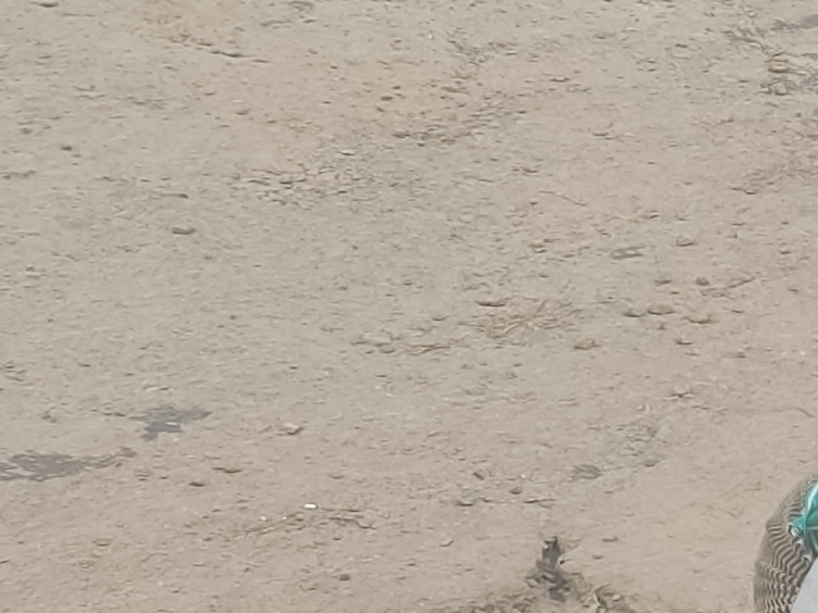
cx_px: 1168
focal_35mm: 133
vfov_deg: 10.6
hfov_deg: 14.0
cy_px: 1009
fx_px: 3143
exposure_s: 1/160
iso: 50
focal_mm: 4.71
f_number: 1.79
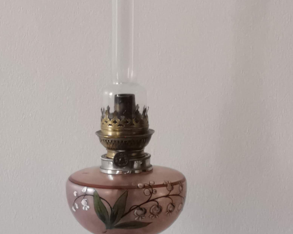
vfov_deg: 6.5
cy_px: 194
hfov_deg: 8.1
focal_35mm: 239
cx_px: 122
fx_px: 2073
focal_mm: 7.48
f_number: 2.4
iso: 160
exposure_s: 1/33.3
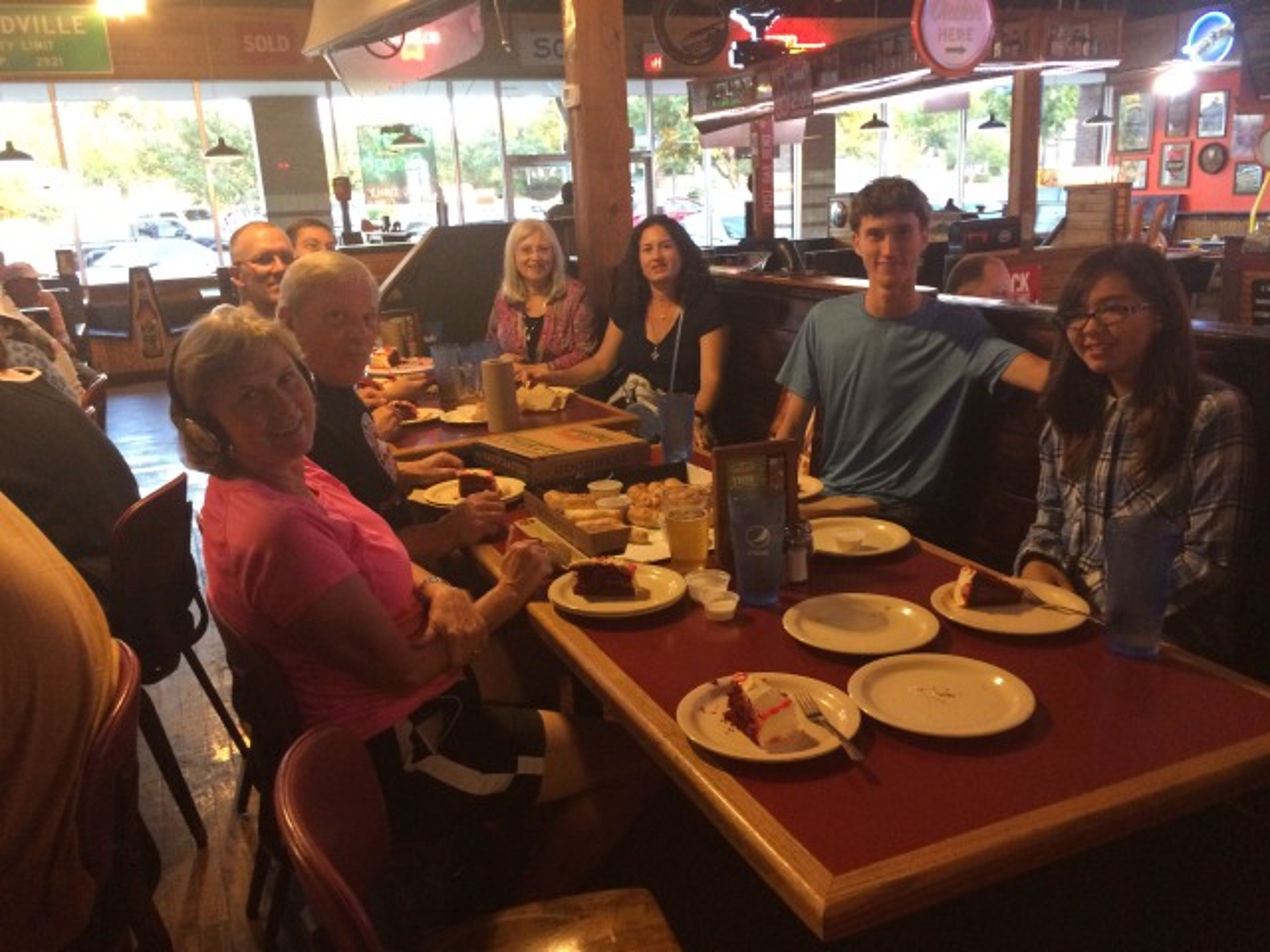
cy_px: 476
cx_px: 635
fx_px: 1064
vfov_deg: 48.2
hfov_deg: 61.7
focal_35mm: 29
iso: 320
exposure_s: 1/24
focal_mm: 4.15
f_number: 2.2
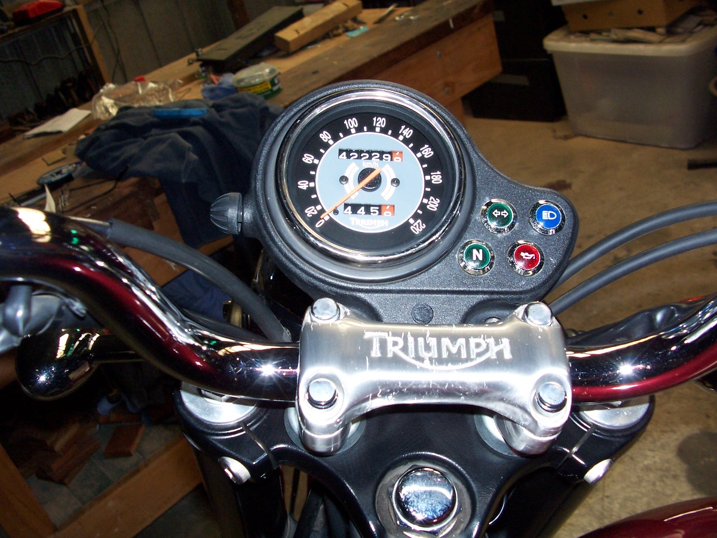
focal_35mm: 35
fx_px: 725
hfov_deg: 52.6
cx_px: 358
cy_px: 269
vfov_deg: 40.7
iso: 140
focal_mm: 6
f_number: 2.8
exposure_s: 1/60
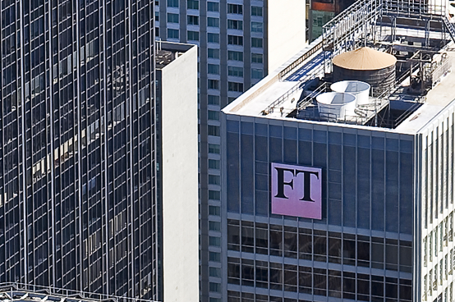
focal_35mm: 271
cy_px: -444
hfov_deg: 7.5
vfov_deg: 4.9
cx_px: 545
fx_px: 3421
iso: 200
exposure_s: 1/50
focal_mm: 50
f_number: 11
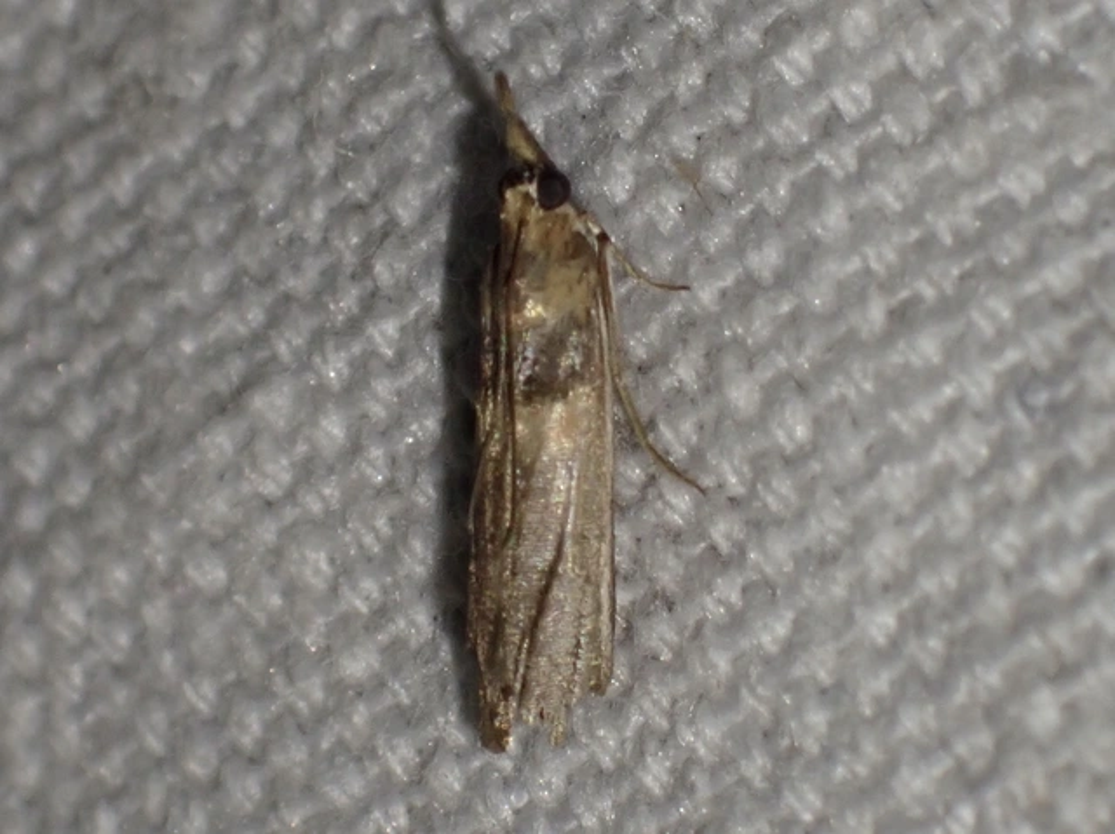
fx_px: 3219
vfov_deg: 14.8
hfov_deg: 19.7
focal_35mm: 100
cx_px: 558
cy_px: 417
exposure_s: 1/100
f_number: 4.9
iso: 500
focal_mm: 18
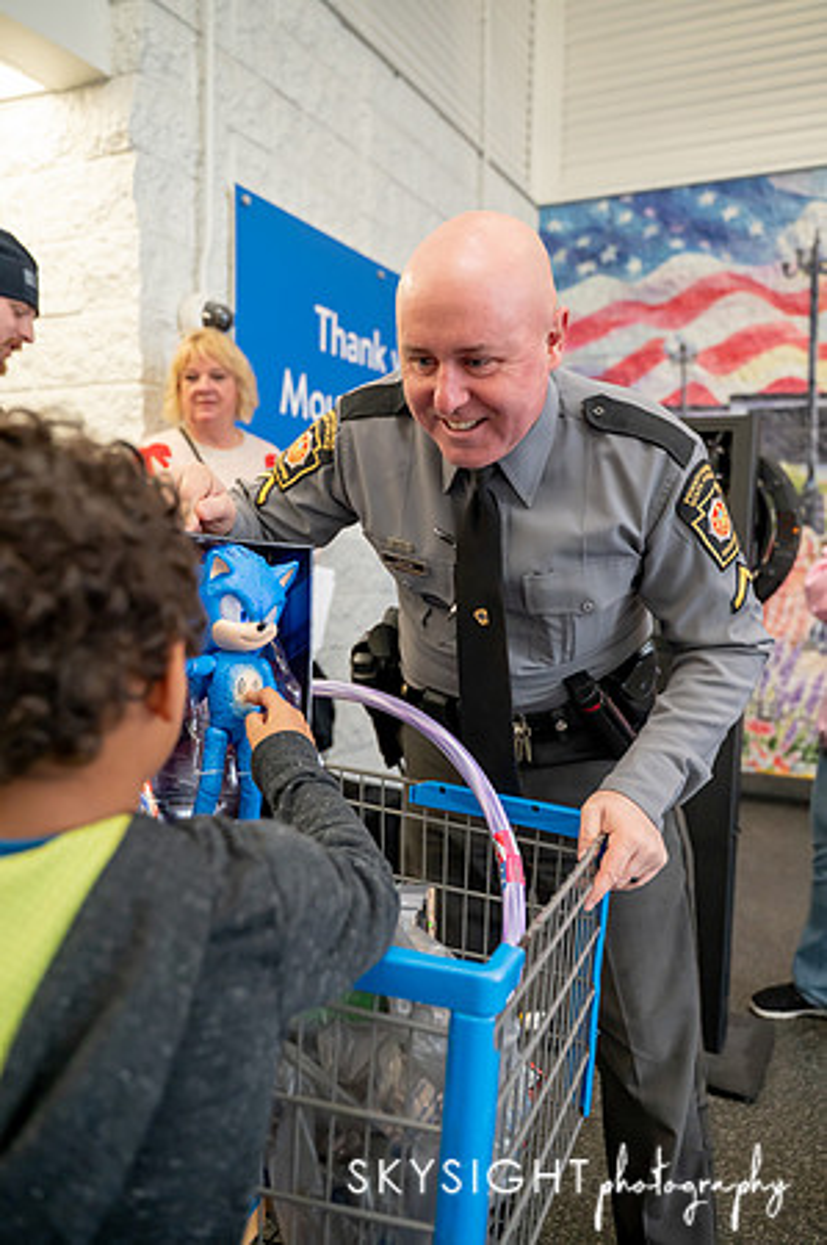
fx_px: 967
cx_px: 414
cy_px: 622
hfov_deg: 46.3
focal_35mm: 28
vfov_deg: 65.5
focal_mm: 28
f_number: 2.8
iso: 3200
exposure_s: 1/1000
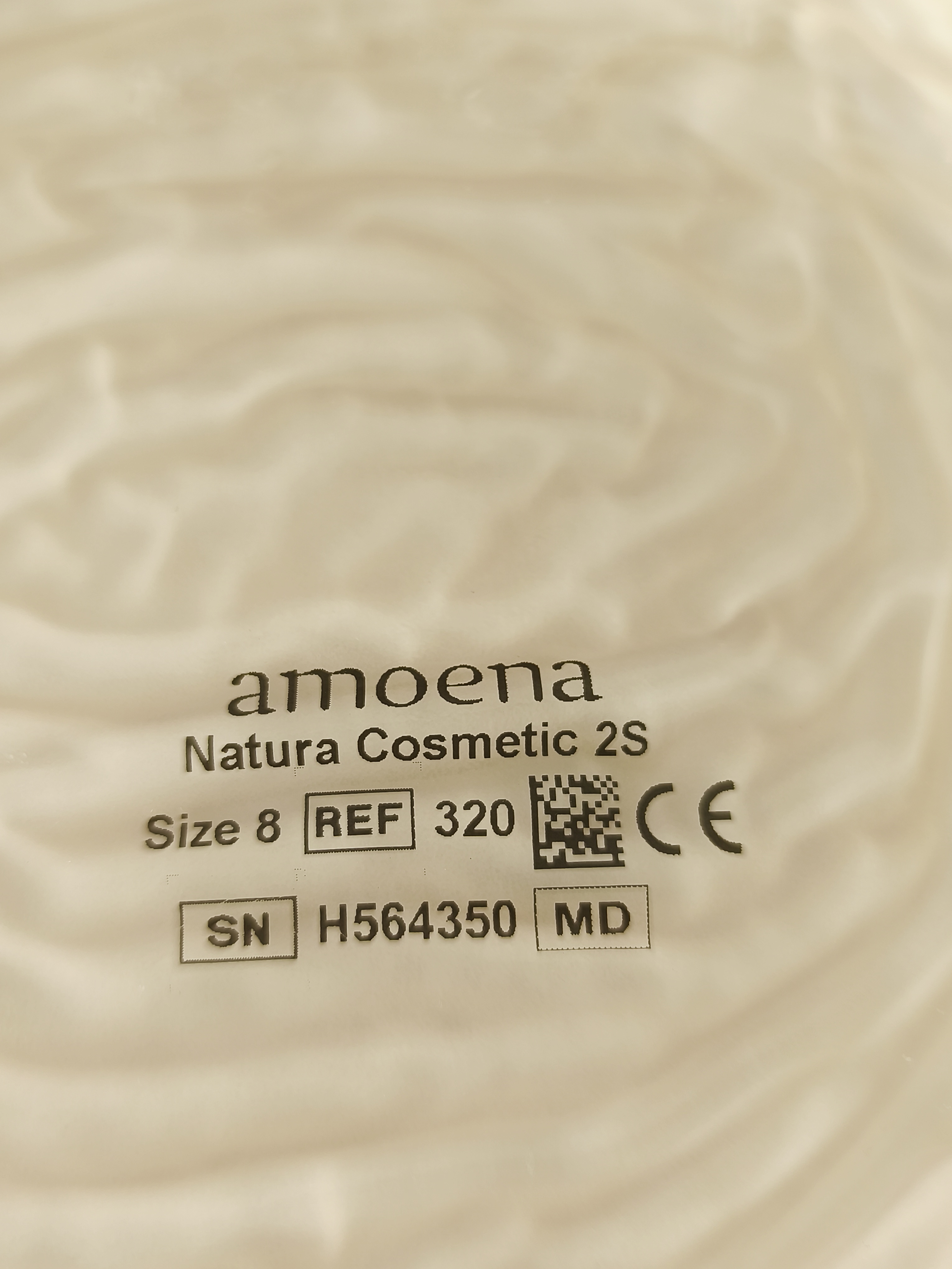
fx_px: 1173
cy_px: 634
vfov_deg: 56.8
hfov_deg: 44.2
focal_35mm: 32
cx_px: 476
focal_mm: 6.14
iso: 64
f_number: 1.65
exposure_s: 1/100
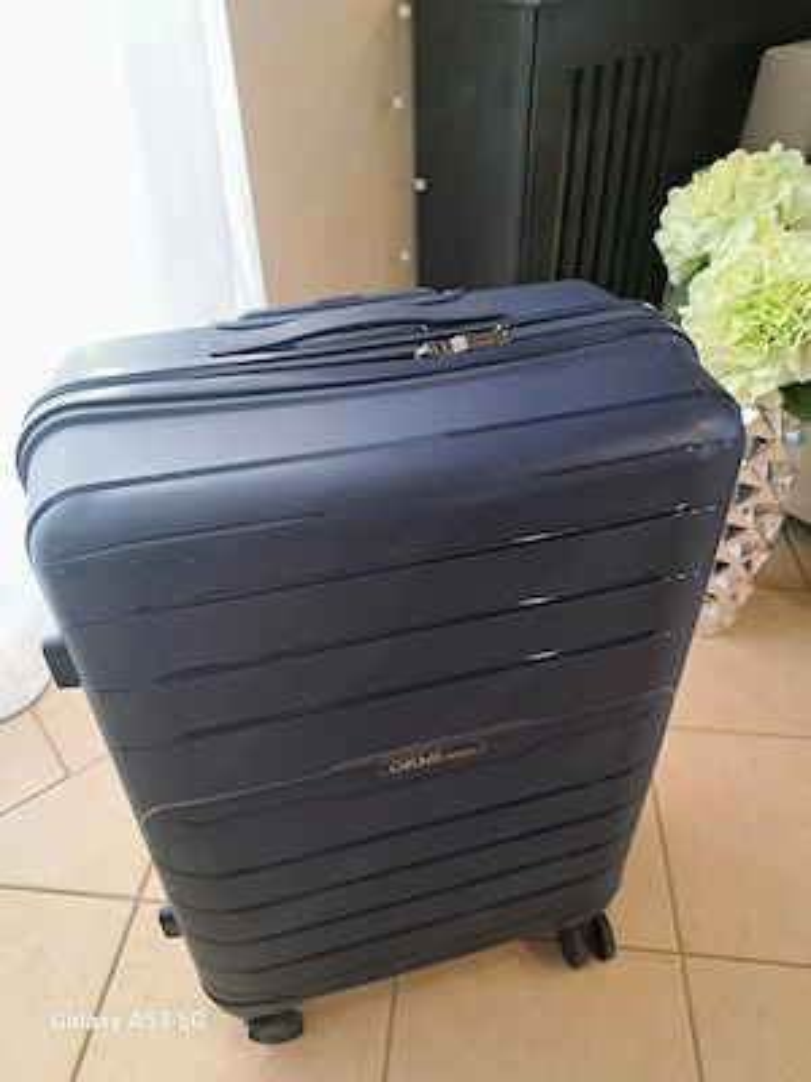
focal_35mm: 24
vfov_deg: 71.6
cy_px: 541
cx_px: 406
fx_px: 750
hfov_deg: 56.8
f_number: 1.8
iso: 320
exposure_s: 1/50
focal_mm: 5.23
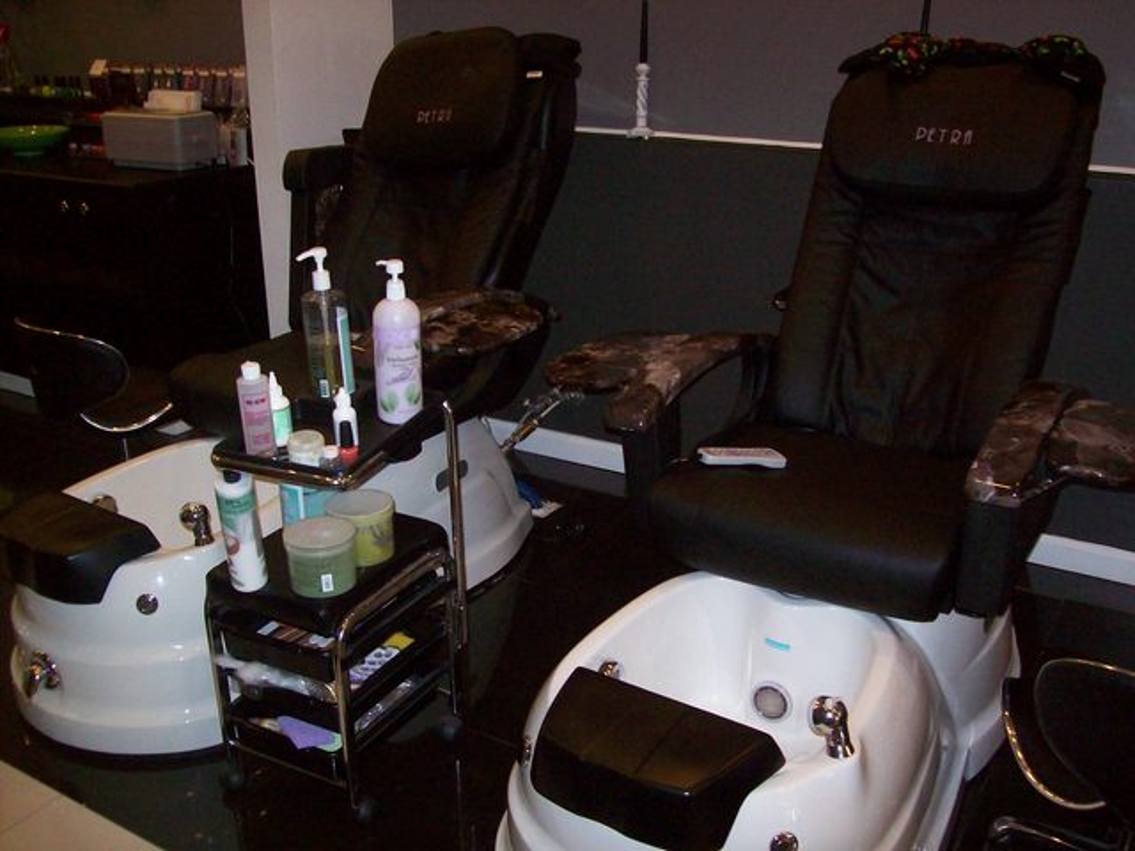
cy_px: 426
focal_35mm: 36
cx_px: 568
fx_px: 1180
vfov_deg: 39.7
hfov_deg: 51.4
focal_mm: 6
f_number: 2.7
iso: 200
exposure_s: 1/64
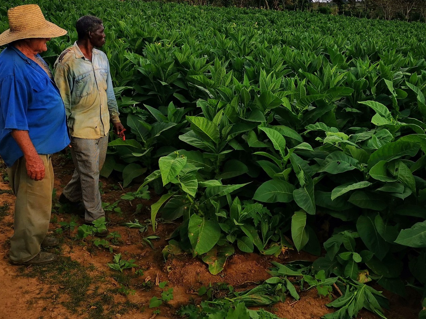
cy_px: 107
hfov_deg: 47.4
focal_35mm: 39
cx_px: 266
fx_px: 480
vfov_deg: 36.5
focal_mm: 3.95
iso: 50
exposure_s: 1/628
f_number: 1.8
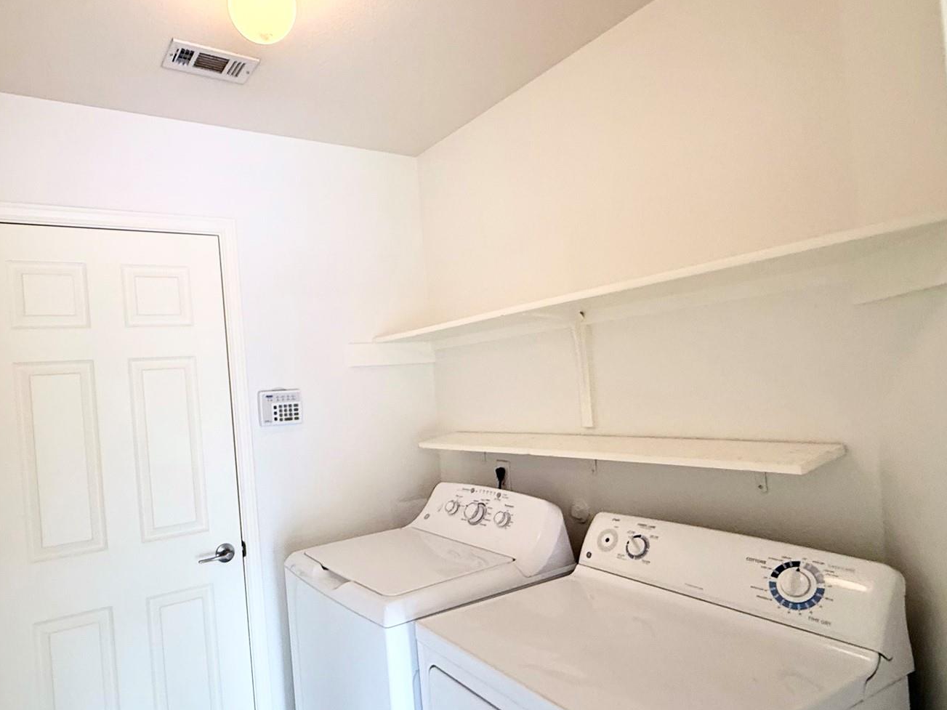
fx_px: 602
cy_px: 391
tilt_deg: -1.3
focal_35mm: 22
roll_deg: +4.1
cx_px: 377
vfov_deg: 60.9
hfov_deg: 75.5
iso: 200
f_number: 2.2
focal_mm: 2.22
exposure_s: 1/60
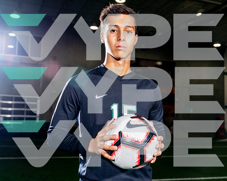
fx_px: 310
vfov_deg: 32.6
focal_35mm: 46
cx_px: 127
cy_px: 90
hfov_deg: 40.1
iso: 100
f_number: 5.6
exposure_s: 1/125
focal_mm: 41
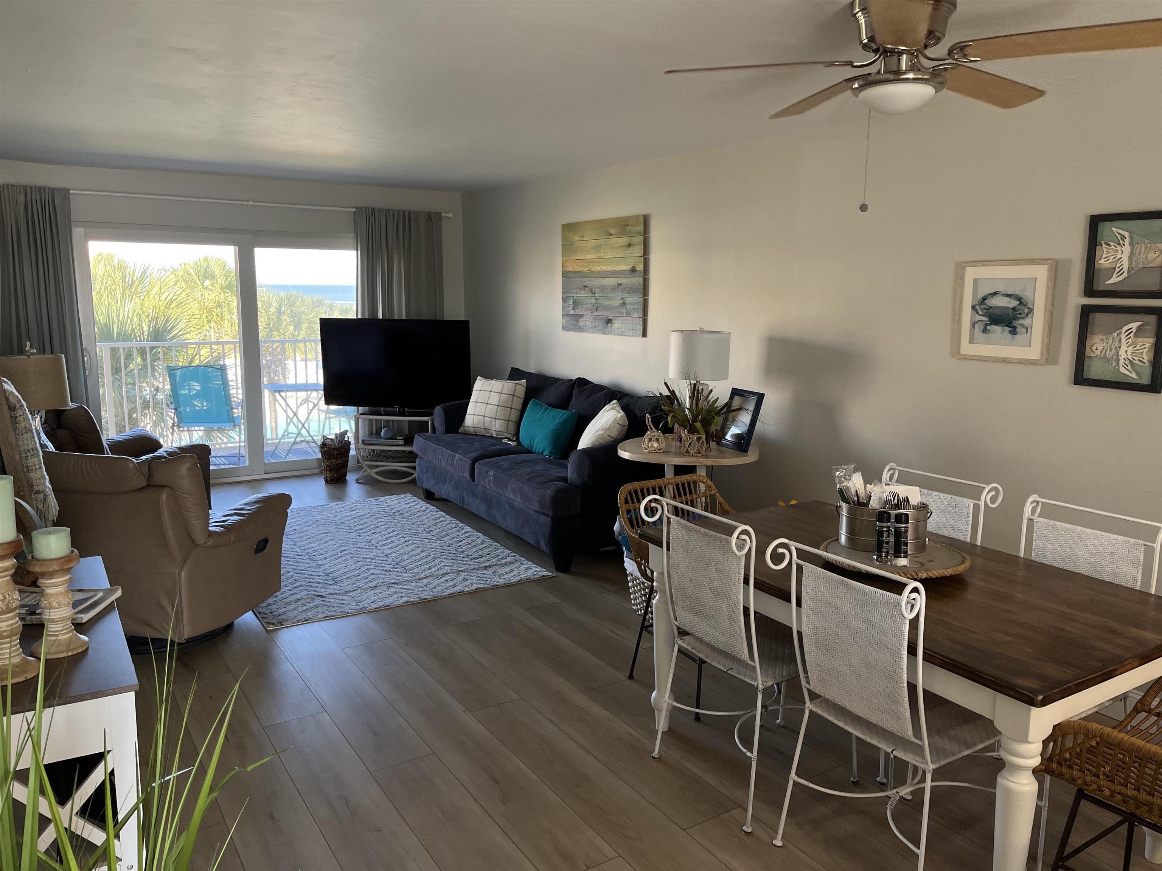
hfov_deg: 67.3
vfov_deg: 53.1
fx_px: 873
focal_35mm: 26
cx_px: 581
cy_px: 436
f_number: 1.6
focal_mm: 5.1
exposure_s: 1/120
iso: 64
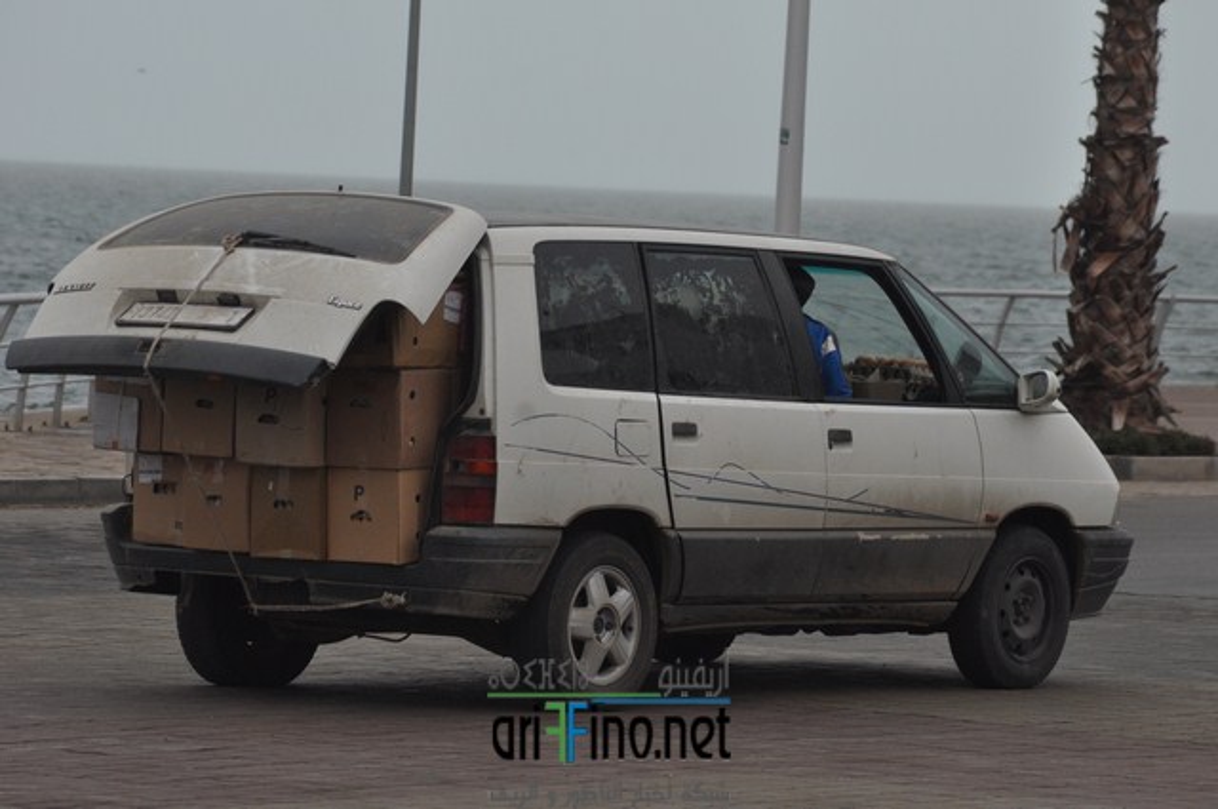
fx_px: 7856
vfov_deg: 5.9
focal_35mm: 232
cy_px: 404
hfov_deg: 8.9
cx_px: 609
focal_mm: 155
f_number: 5.6
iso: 560
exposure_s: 1/1000
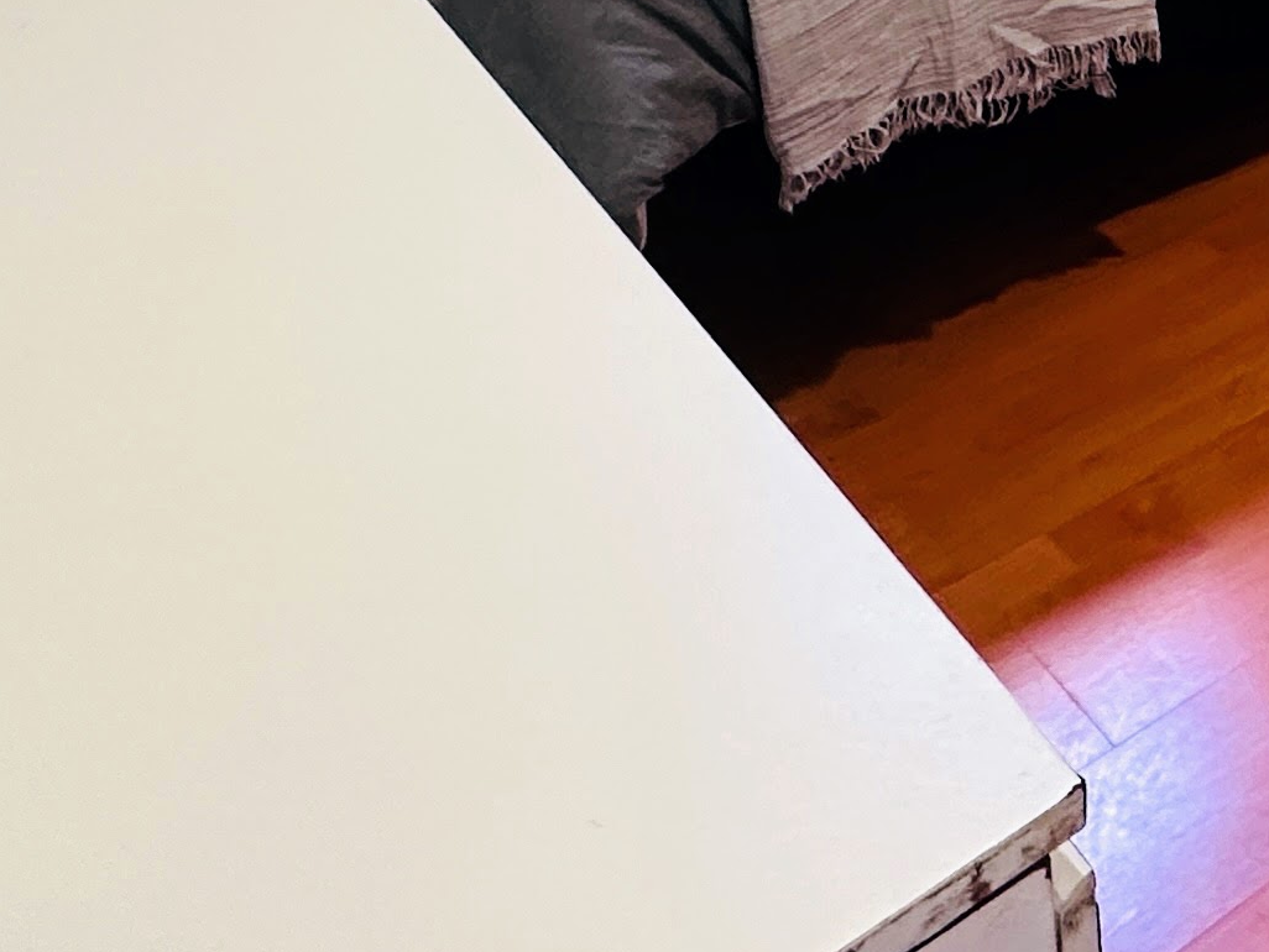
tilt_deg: -12.5
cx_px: 1602
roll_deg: -1.1
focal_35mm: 55
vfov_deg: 21.7
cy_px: -516
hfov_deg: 29.1
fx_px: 2017
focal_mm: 2.22
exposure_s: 1/50
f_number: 2.2
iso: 250
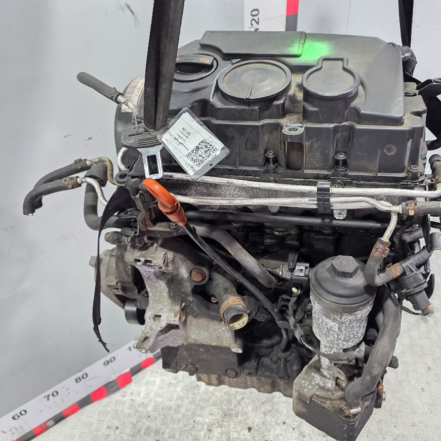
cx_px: 270
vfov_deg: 57.3
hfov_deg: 56.7
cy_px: 222
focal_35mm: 28
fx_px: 404
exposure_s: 1/100
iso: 250
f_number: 1.7
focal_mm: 6.3
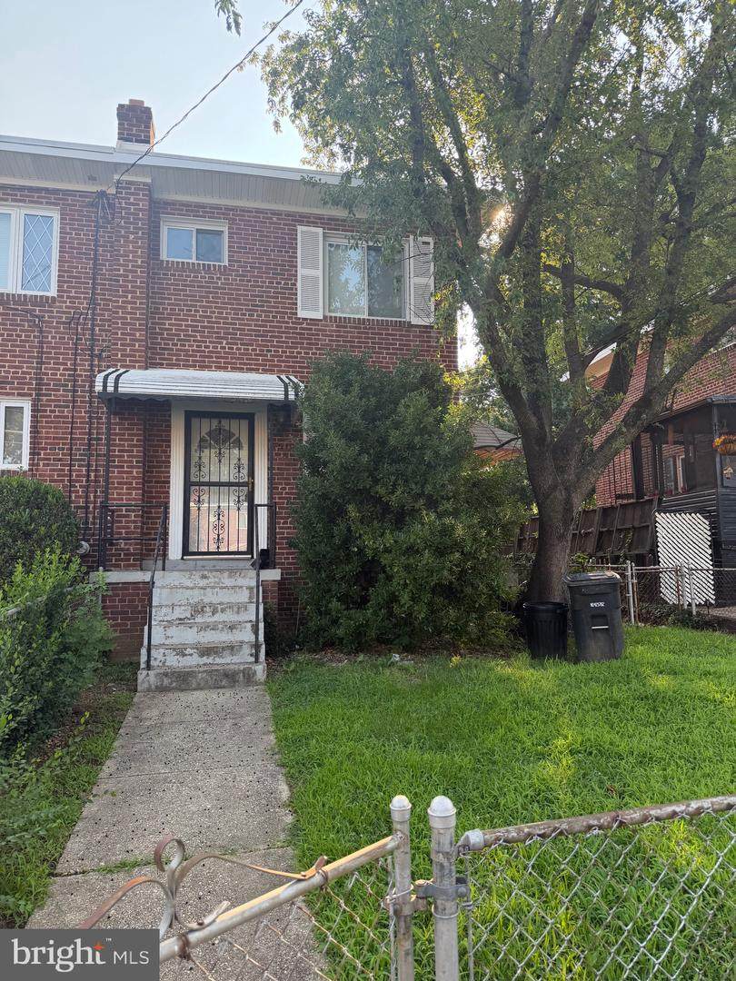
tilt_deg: +6.8
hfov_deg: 56.8
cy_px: 490
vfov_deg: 71.6
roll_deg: +0.6
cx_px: 368
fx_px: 680
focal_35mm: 24
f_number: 1.78
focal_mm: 6.76
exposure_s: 1/649
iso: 100
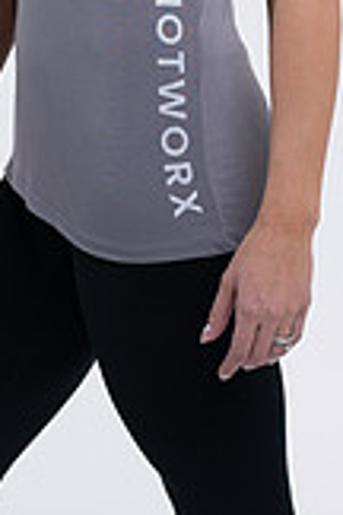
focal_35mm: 236
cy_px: -175
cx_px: 165
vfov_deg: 8.6
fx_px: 3373
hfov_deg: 5.8
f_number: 4
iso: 200
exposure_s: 1/125
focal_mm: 85
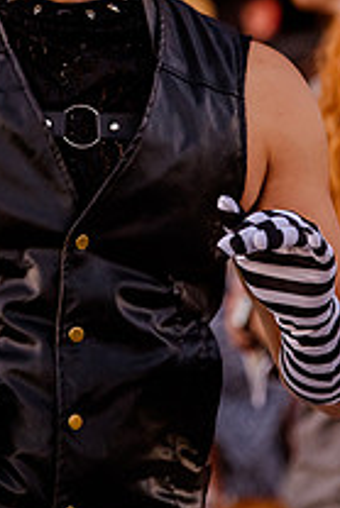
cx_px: 94
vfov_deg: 4.2
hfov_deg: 2.8
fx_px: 6887
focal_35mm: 487
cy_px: 37
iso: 800
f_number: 2.8
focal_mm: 150
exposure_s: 1/400
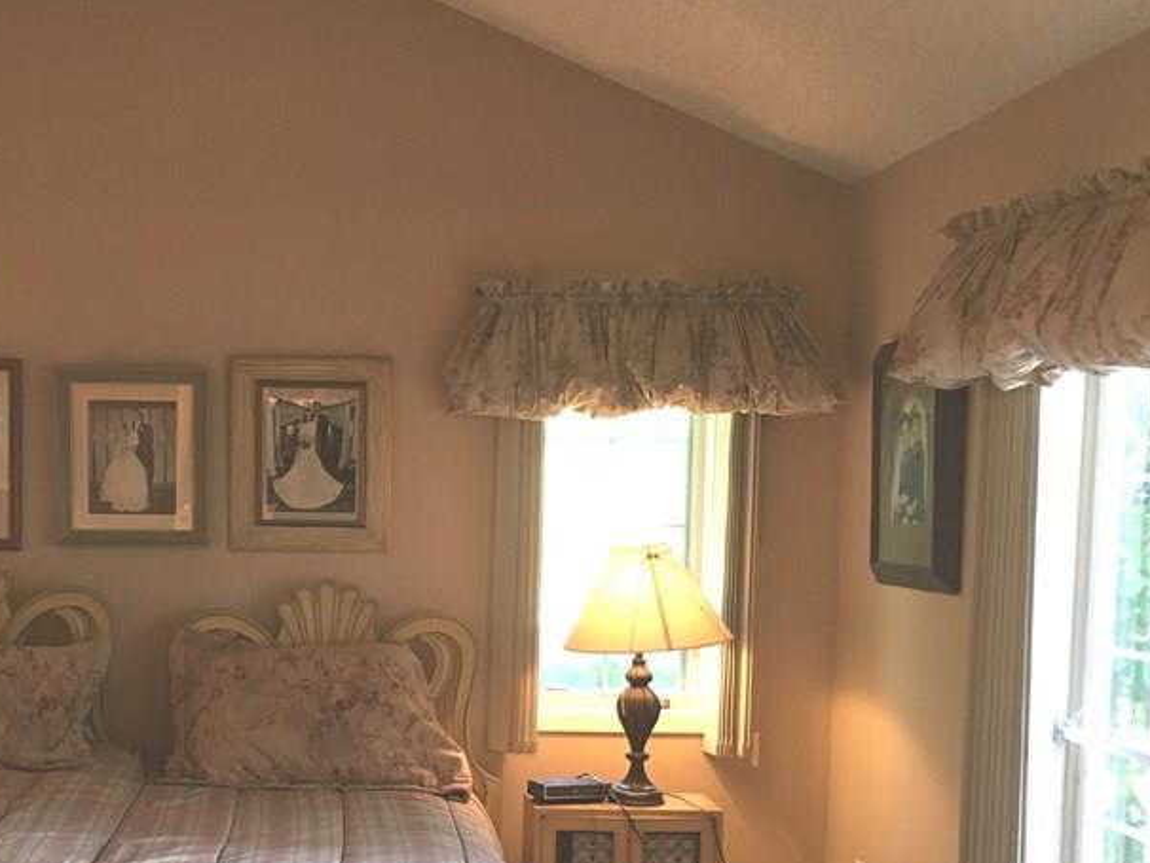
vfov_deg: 29.3
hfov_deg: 38.2
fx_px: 1629
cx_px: 336
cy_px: 618
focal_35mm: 49
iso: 100
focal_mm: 4.15
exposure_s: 1/30
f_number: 2.2
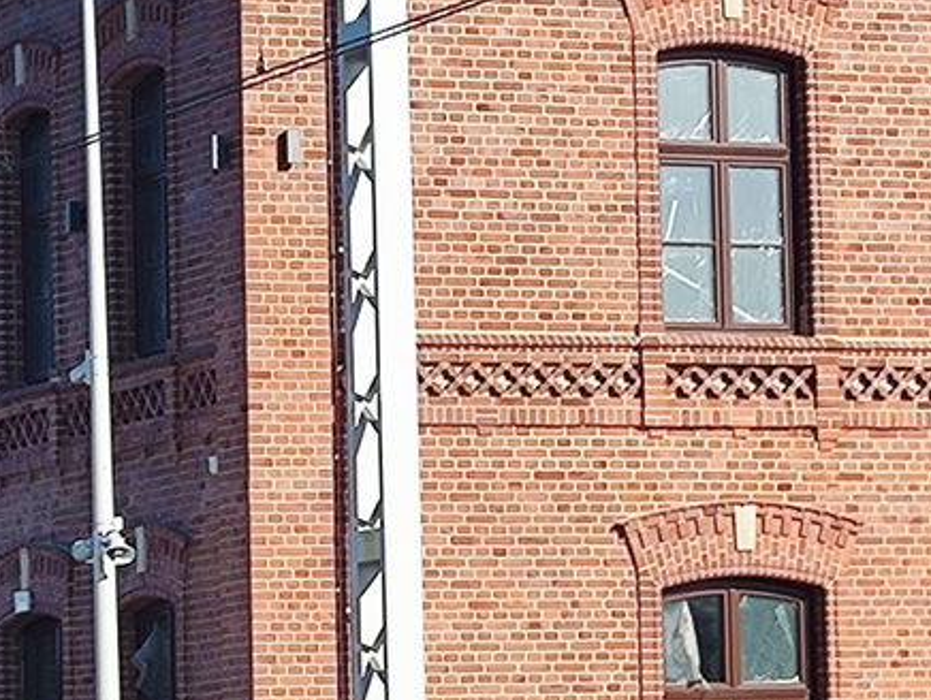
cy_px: 563
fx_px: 2962
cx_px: 841
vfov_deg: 13.4
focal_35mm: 110
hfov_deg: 17.6
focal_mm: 4.71
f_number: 1.79
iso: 50
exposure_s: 1/1122
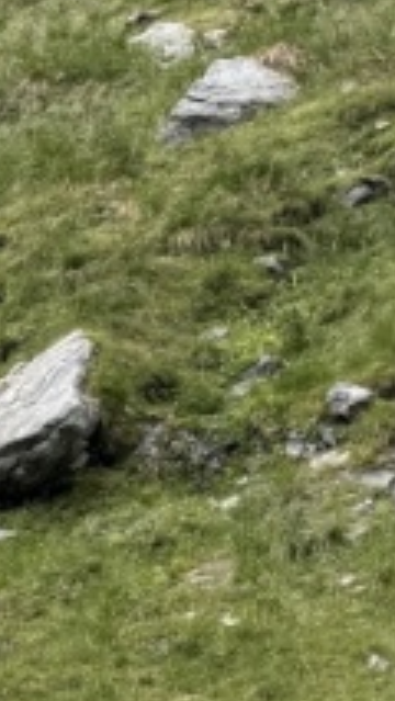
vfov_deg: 14.3
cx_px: -1389
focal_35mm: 147
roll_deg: -0.7
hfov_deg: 6.2
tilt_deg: +6.5
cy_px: 750
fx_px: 2734
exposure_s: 1/864
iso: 80
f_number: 1.78
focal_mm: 6.76
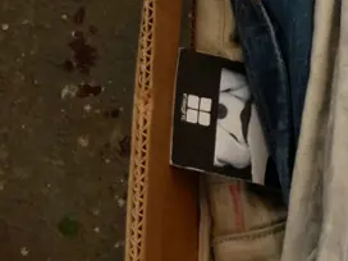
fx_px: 2041
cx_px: 624
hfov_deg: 9.3
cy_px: 12
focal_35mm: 203
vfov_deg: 7.3
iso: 1600
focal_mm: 27
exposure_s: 1/60
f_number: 4.6
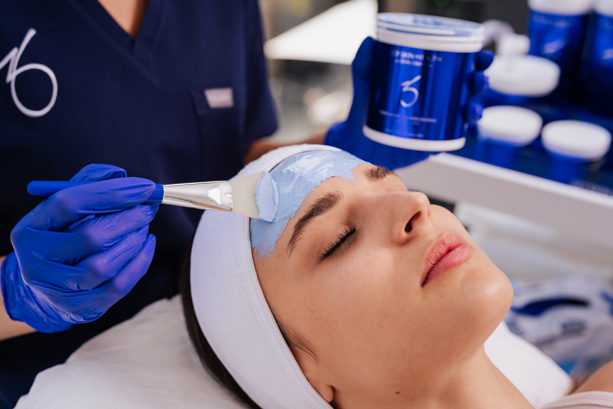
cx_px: 304
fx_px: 885
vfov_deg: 26.0
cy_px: 210
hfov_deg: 38.2
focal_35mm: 52
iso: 125
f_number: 4
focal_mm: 50
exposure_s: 1/125
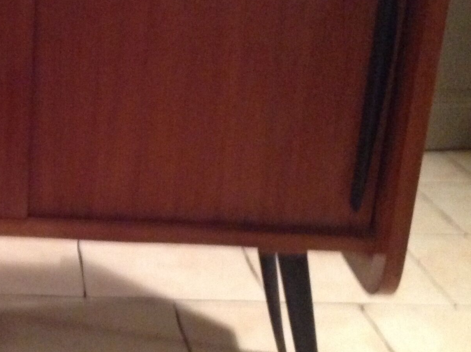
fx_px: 1019
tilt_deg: -18.0
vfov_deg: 19.6
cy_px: 182
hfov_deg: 25.2
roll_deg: -2.7
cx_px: 41
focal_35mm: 75
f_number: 2.4
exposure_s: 1/17
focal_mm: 4.28
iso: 640
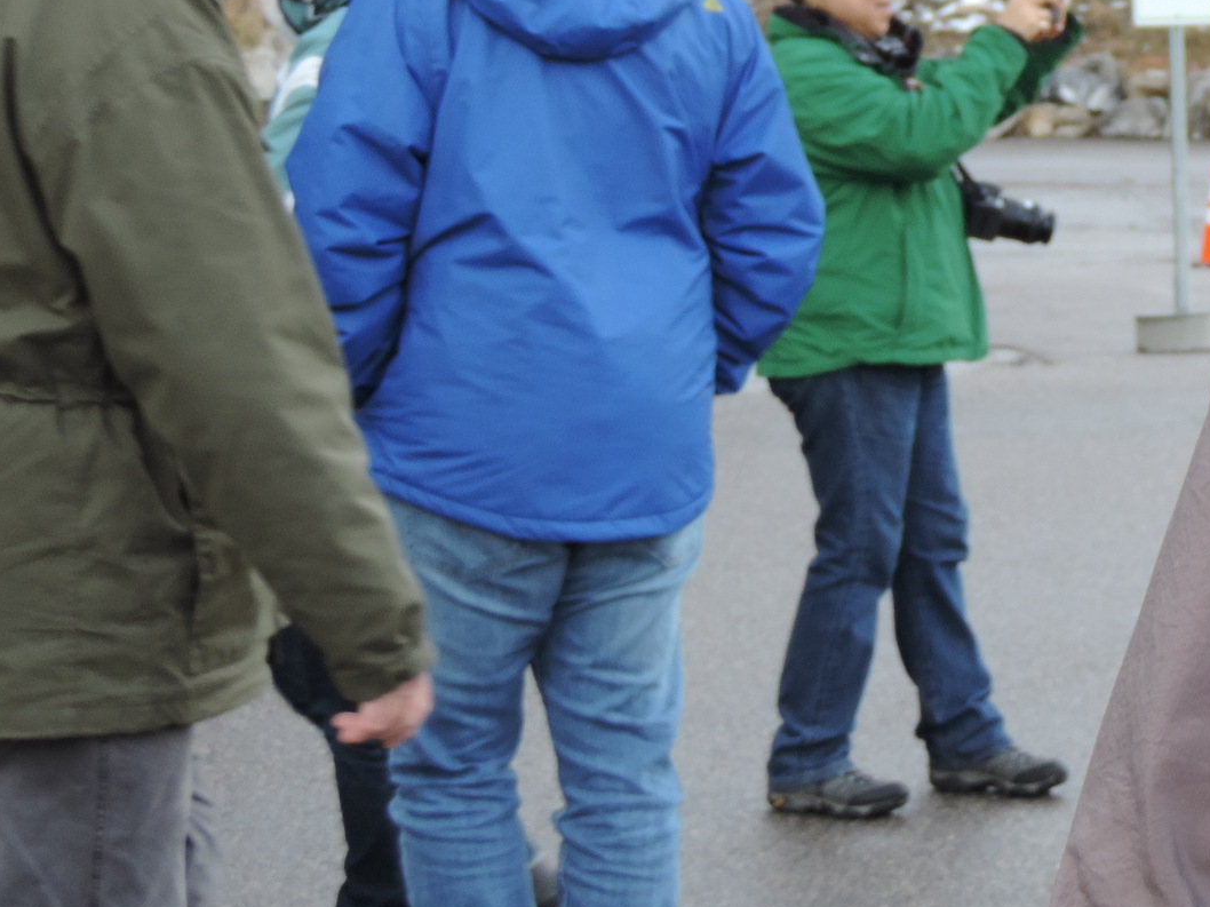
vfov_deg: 11.3
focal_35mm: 130
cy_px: -37
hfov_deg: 14.8
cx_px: 1335
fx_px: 4543
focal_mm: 9.8
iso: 80
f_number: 3.7
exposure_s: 1/125
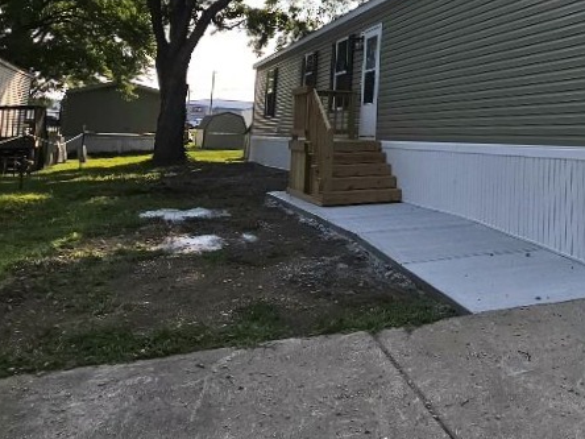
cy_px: -28
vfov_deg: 40.3
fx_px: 490
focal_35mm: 29
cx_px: 559
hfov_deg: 51.8
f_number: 1.9
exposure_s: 1/1667
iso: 16
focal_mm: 2.2
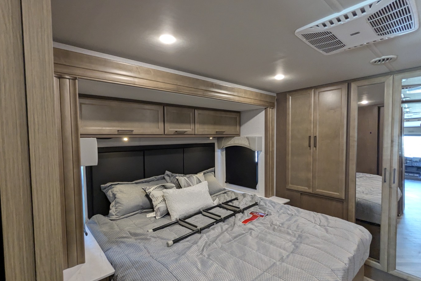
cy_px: 147
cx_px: 207
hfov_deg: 93.3
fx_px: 199
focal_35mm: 17
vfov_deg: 70.4
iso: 318
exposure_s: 1/53.3
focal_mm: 2.35
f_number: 2.2
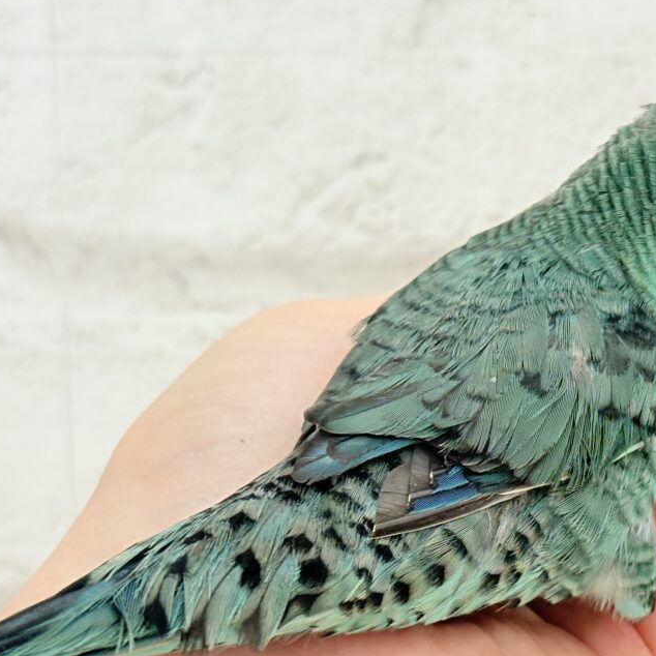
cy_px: 452
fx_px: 1865
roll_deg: +0.5
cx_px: 591
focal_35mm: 87
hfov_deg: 19.6
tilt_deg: -5.7
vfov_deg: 19.9
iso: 100
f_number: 1.6
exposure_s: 1/100
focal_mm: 5.96
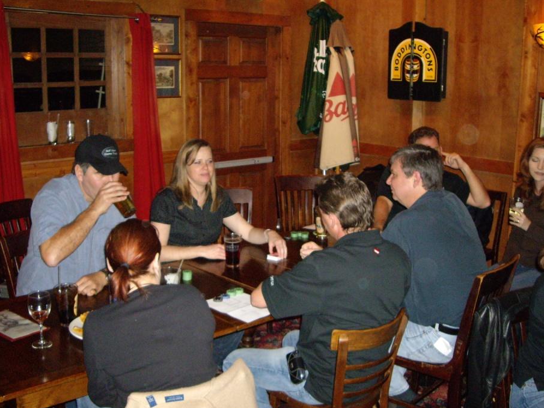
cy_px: 192
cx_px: 249
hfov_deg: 43.8
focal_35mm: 43
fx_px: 676
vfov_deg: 33.6
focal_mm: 6.2
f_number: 2.7
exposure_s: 1/40
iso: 400
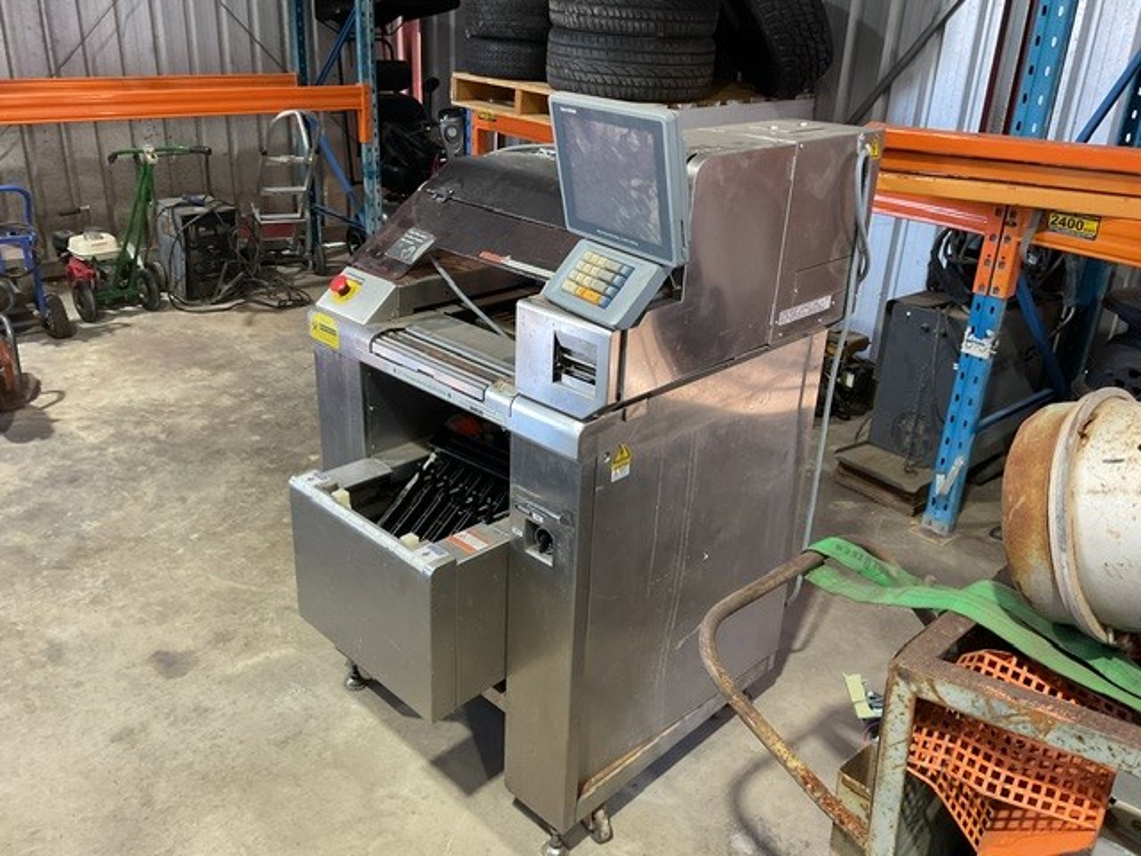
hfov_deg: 61.7
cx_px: 570
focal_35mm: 29
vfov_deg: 48.2
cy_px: 428
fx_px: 956
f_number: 1.8
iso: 125
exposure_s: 1/50
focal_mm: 3
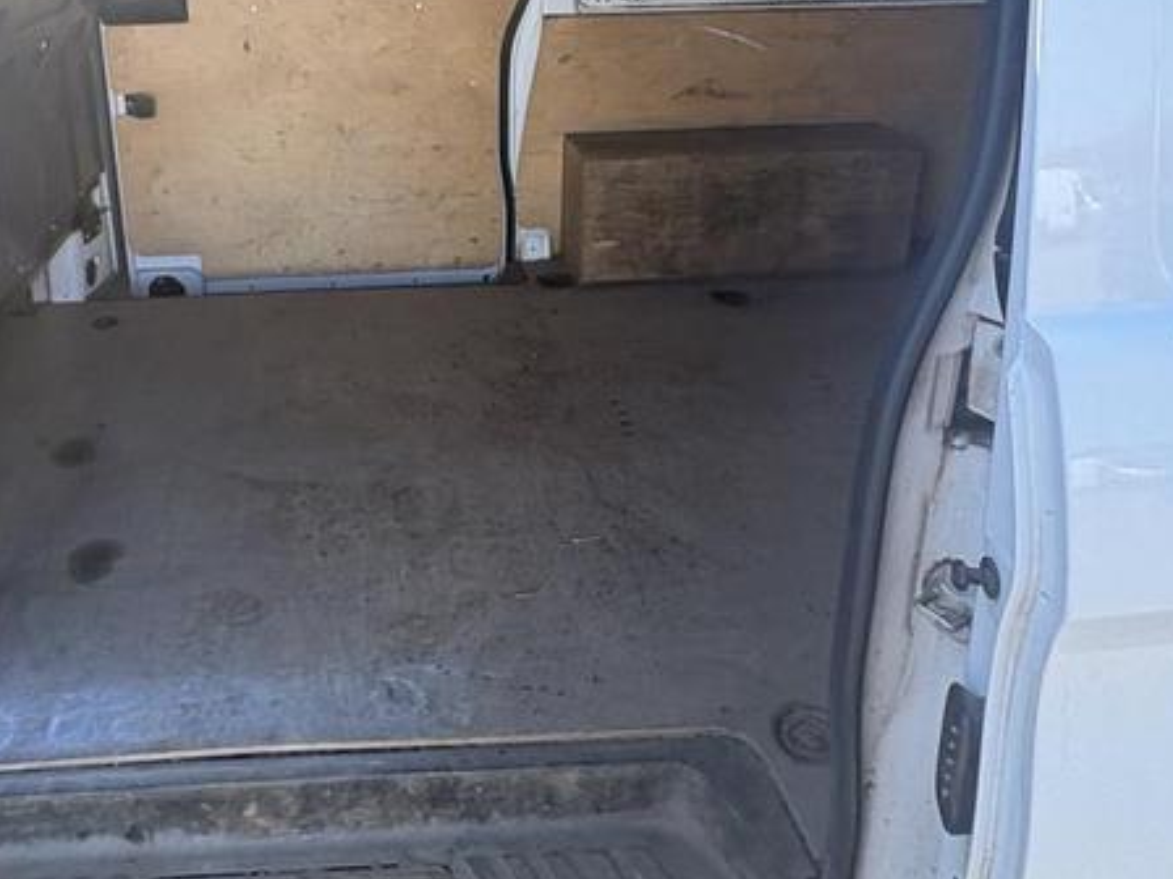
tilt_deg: -8.2
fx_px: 949
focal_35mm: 28
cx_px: 369
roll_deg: -3.3
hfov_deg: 61.5
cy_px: 173
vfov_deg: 47.0
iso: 64
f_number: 2.2
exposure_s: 1/137
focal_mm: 2.22
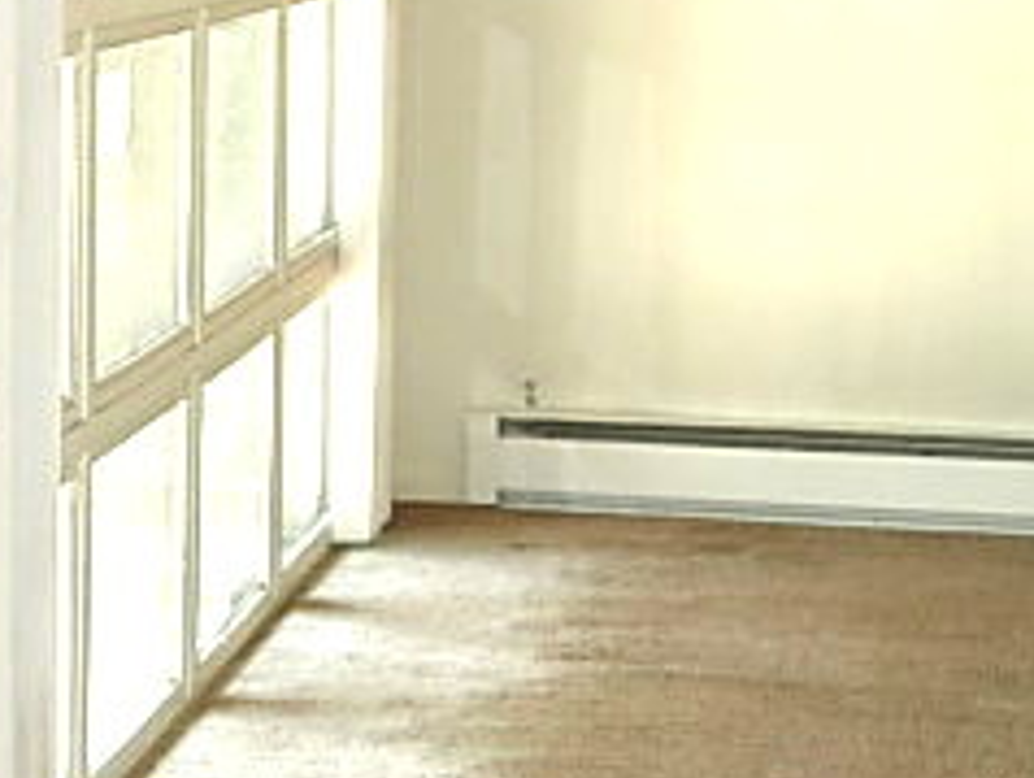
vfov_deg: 14.5
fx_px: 3050
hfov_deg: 18.9
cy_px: 526
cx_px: 74
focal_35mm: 102
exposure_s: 1/95.8
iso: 79
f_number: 2.8
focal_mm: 7.8
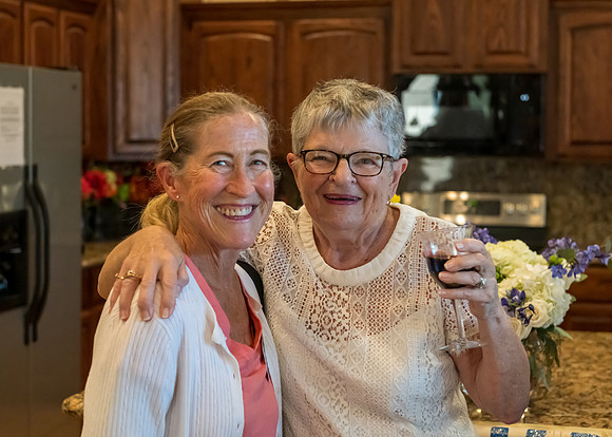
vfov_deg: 19.8
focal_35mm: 72
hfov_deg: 27.4
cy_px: 215
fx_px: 1254
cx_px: 278
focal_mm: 60
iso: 6400
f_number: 4.5
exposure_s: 1/200
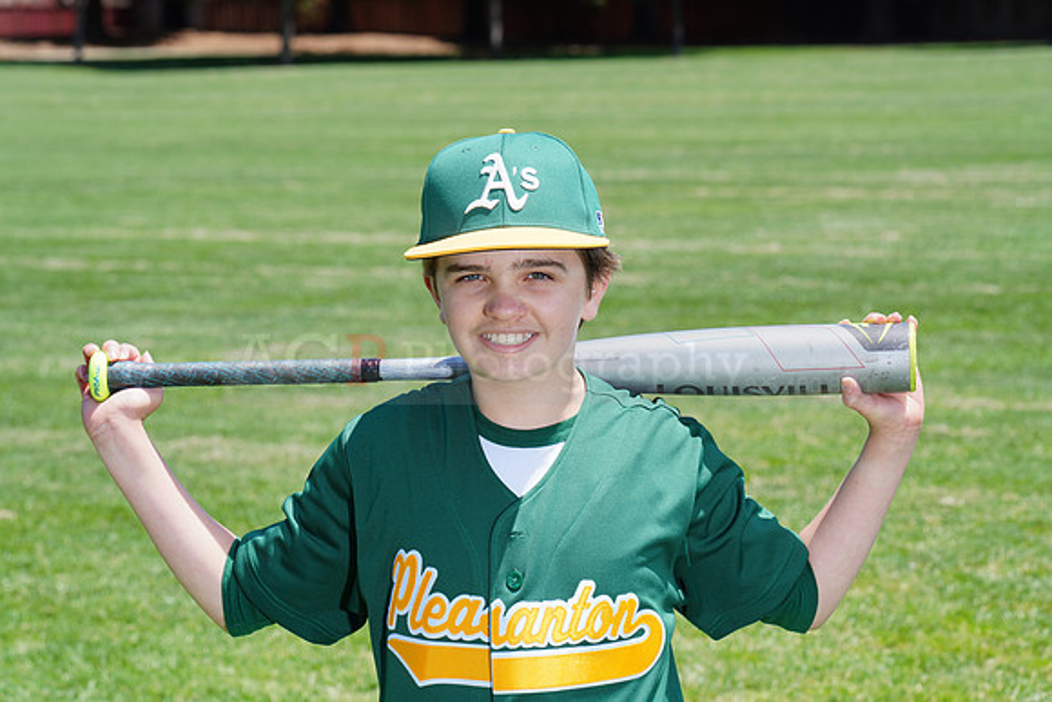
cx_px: 526
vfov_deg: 10.0
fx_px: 4004
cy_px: 351
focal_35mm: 137
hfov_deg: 15.0
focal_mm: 137
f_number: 11
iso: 200
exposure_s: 1/200
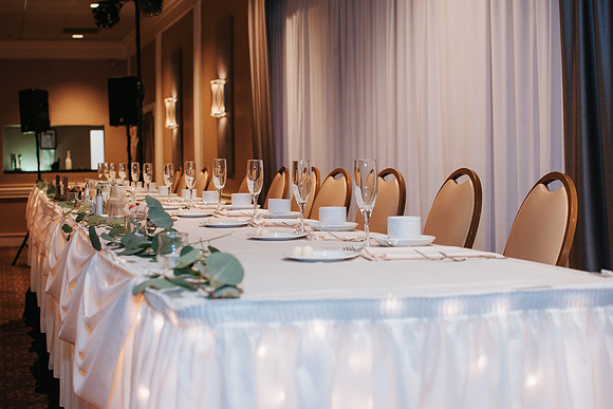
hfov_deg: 37.8
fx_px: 894
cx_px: 306
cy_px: 204
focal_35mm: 52
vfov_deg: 25.8
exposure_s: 1/200
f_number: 3.2
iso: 800
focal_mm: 35
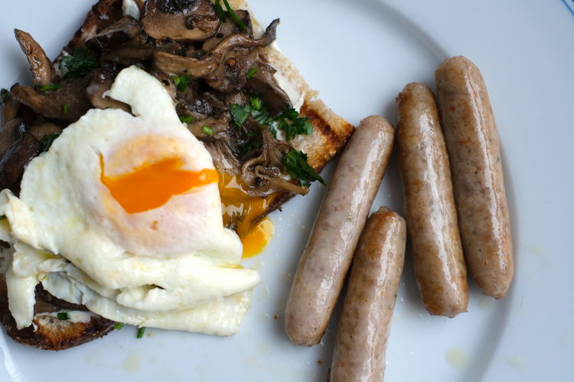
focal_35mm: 45
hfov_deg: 43.6
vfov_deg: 29.9
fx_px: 717
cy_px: 191
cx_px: 287
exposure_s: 1/85
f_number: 2.8
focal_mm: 30
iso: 125
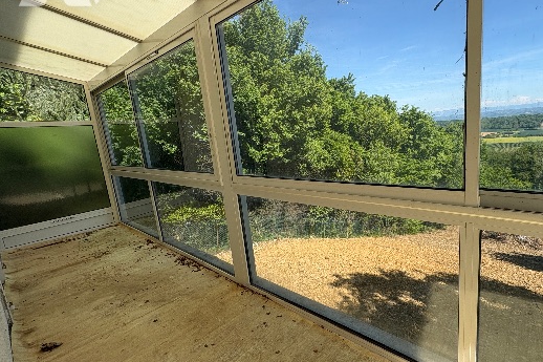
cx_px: 318
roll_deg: +4.7
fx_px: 271
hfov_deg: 89.2
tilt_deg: -10.8
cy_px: 178
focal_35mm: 18
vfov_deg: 67.3
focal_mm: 2.22
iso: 50
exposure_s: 1/944
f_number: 2.2
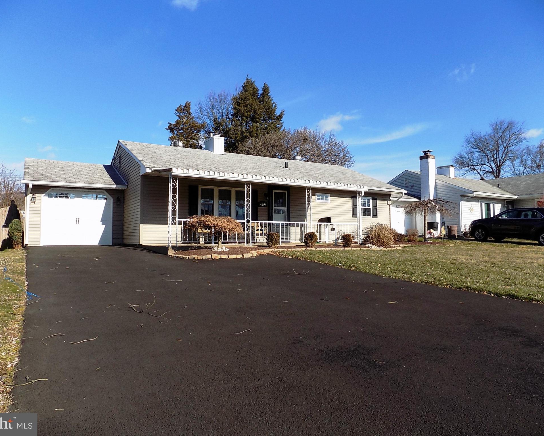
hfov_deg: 70.2
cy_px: 218
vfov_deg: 58.8
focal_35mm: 24
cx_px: 257
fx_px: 386
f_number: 3.1
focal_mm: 4
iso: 80
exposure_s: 1/1250
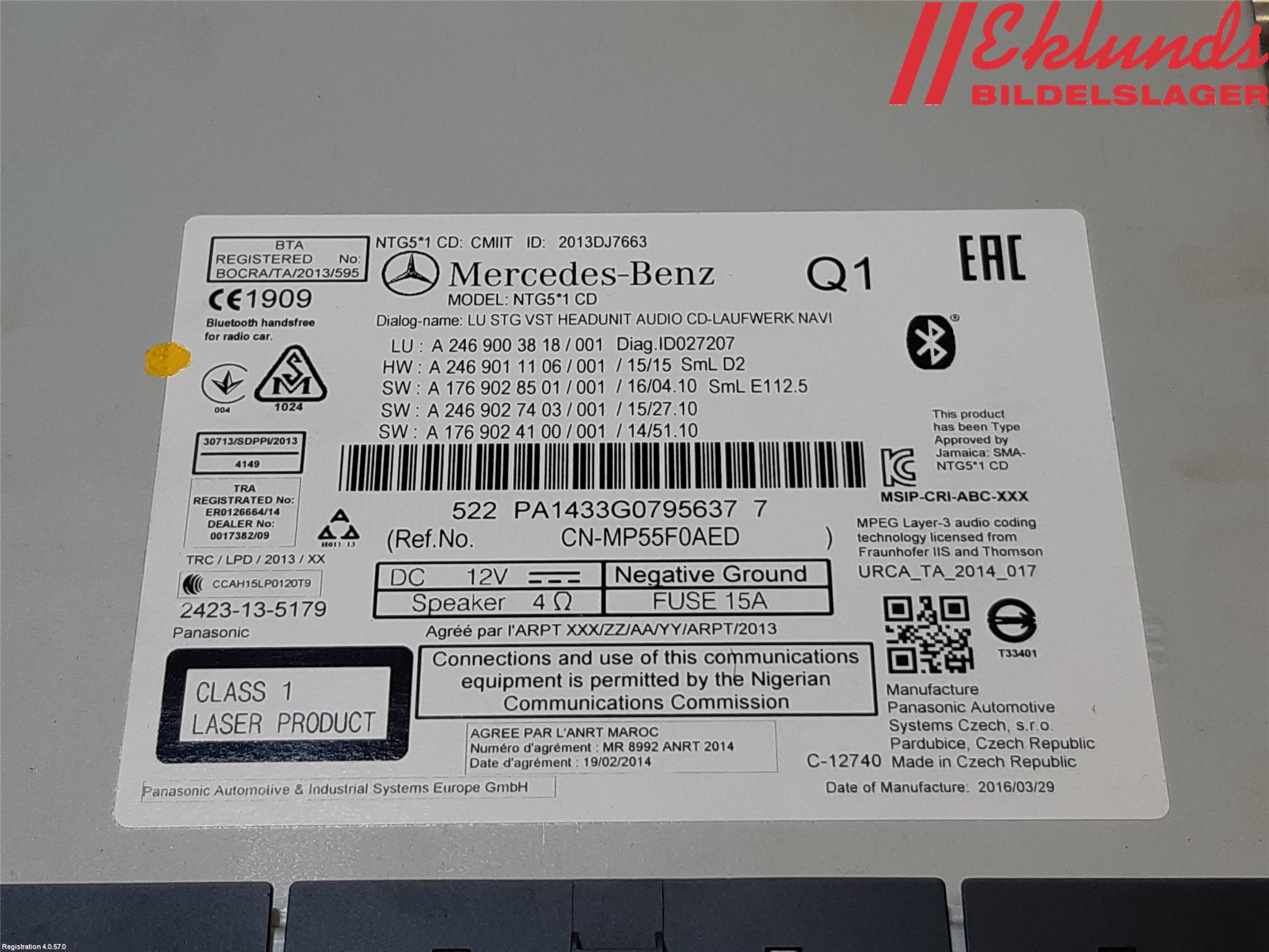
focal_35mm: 26
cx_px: 634
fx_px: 953
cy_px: 476
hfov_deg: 67.3
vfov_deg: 53.1
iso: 40
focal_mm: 3.93
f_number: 1.7
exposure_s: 1/147
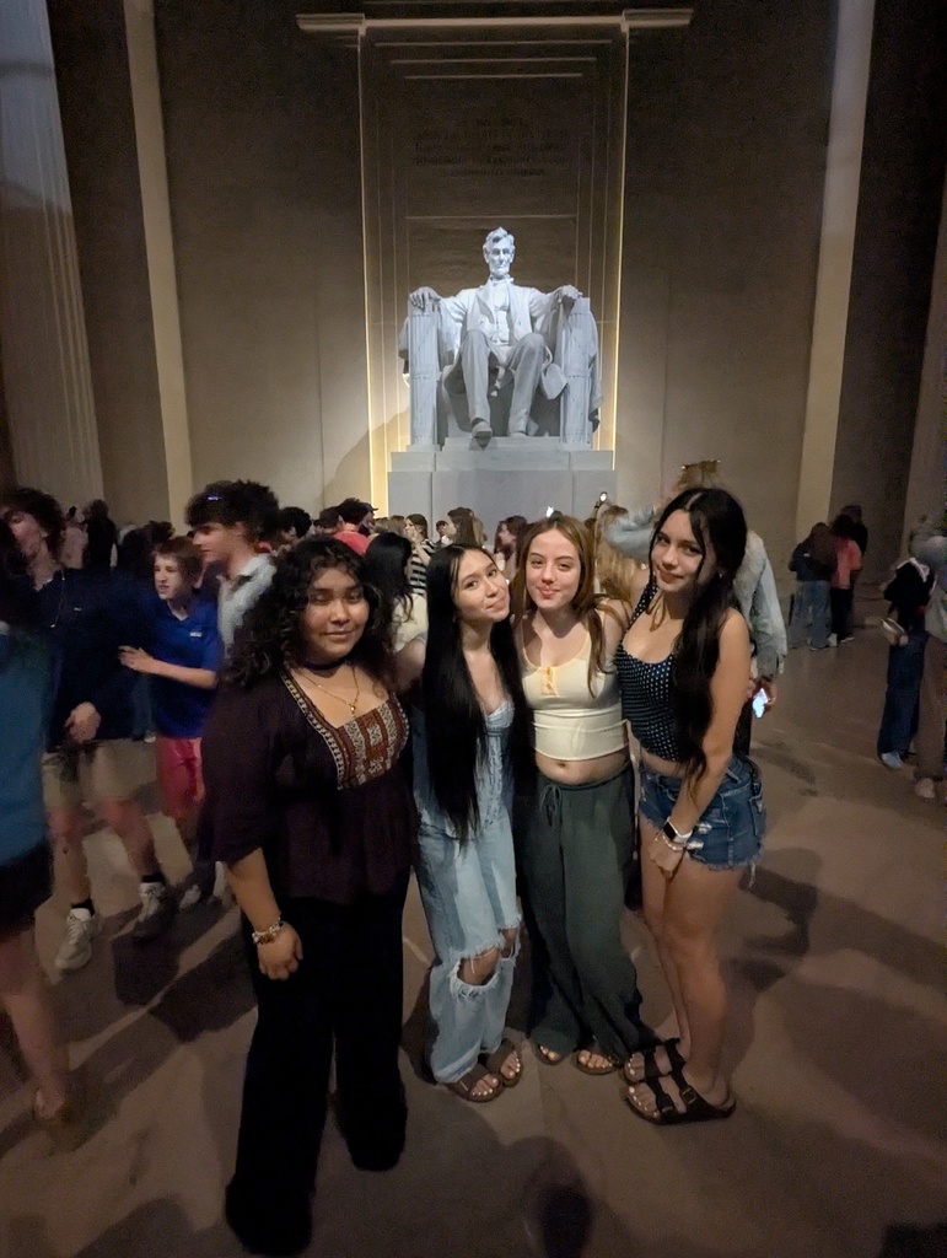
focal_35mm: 16
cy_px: 629
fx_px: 582
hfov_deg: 78.2
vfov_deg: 94.4
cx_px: 474
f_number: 2.2
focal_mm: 2.35
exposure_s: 1/15
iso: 4660
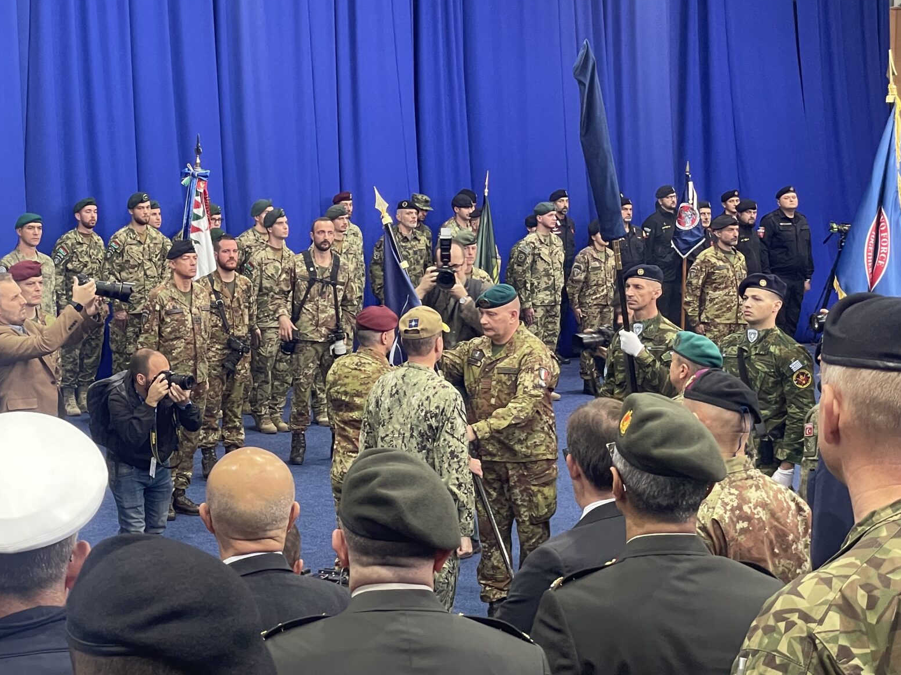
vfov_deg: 17.1
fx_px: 2238
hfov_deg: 22.6
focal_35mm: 86
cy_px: 149
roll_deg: -1.2
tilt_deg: -1.3
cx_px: 274
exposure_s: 1/50
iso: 200
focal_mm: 6
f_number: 2
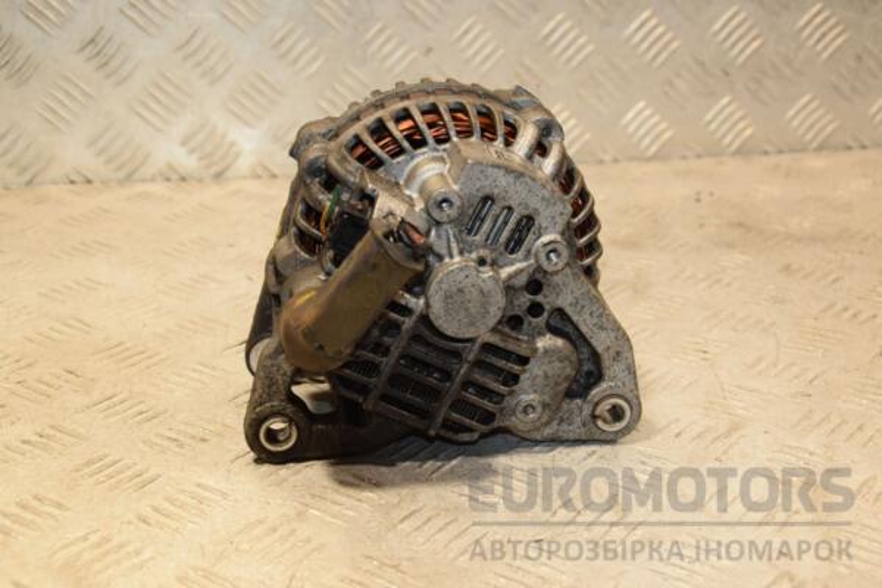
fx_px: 1470
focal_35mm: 60
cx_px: 441
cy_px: 294
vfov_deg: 22.6
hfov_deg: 33.4
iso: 800
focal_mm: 40
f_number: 6.3
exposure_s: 1/200
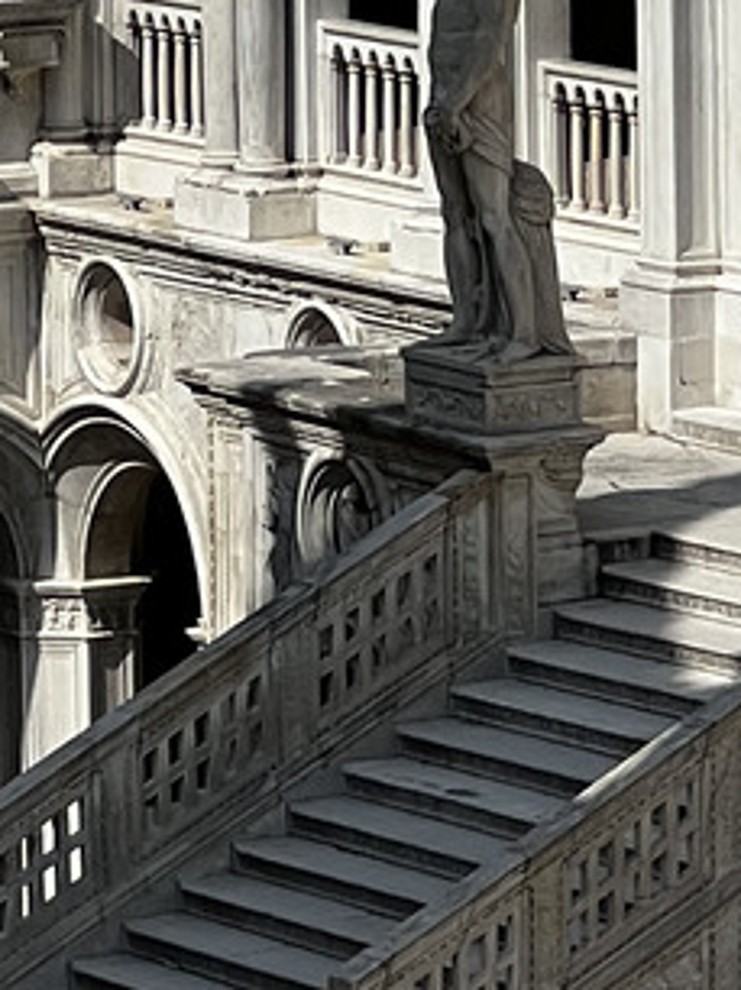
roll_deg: +1.4
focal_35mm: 403
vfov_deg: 4.9
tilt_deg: -6.7
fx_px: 11518
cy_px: 168
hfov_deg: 3.7
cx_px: 259
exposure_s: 1/1277
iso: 32
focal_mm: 9
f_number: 2.8
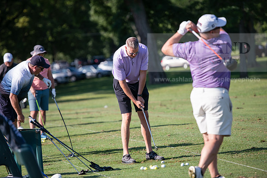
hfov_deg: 11.4
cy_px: 89
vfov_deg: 7.6
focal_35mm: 180
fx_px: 1335
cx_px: 134
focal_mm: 180
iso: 64
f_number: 3.2
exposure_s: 1/500
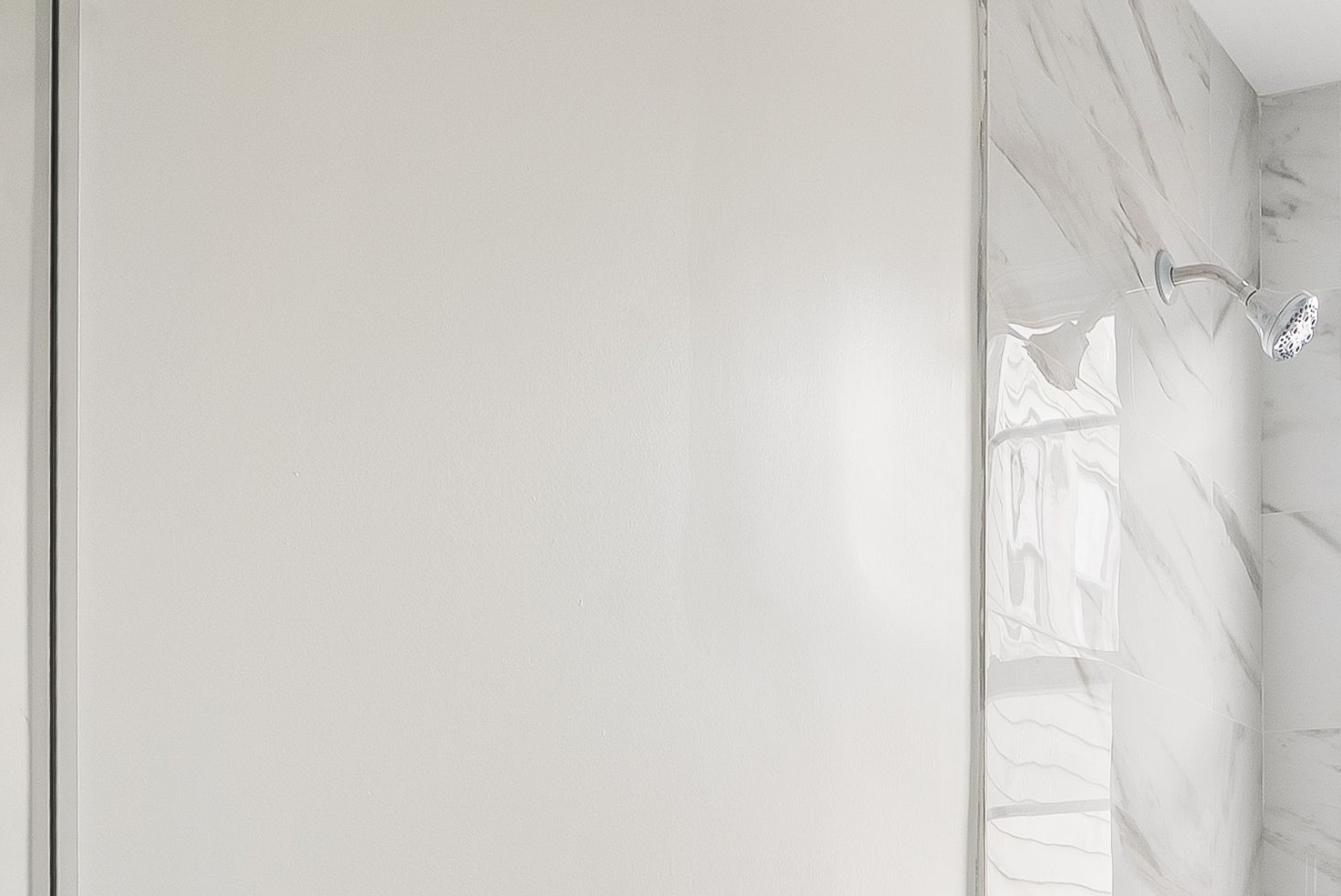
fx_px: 1714
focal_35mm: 46
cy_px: 1043
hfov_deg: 39.1
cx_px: 1253
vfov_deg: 26.4
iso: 250
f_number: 9
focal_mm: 16
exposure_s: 1/15
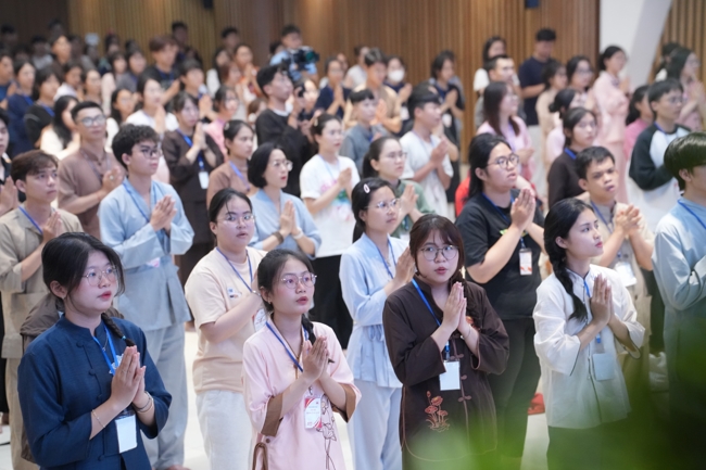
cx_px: 353
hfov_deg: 20.8
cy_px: 235
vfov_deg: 14.0
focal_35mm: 98
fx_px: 1921
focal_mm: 98
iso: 6400
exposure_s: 1/160
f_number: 4
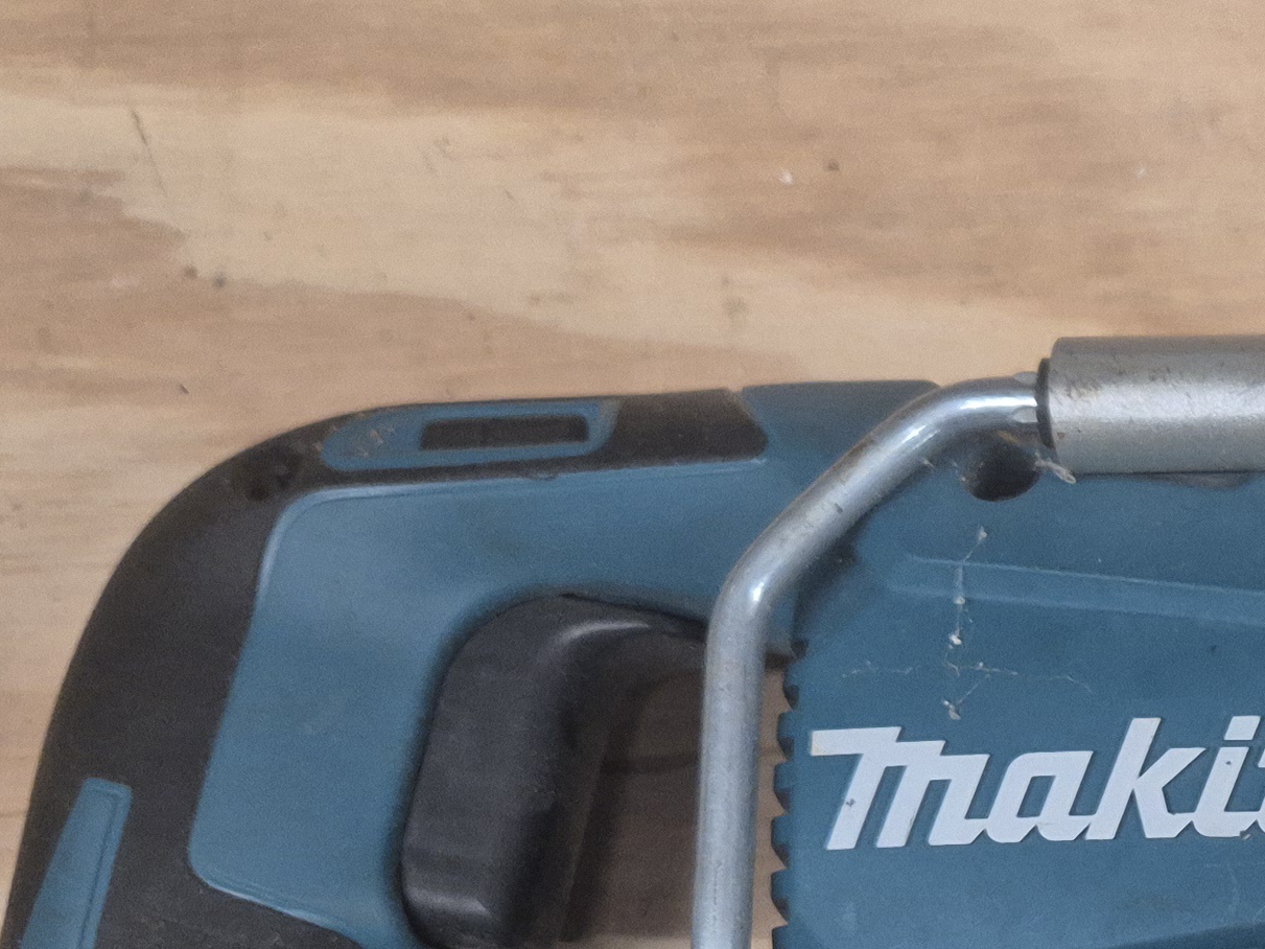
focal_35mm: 76
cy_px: 944
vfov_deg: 18.9
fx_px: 2777
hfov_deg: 22.3
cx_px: 1750
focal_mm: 5.4
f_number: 1.8
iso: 500
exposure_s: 1/100
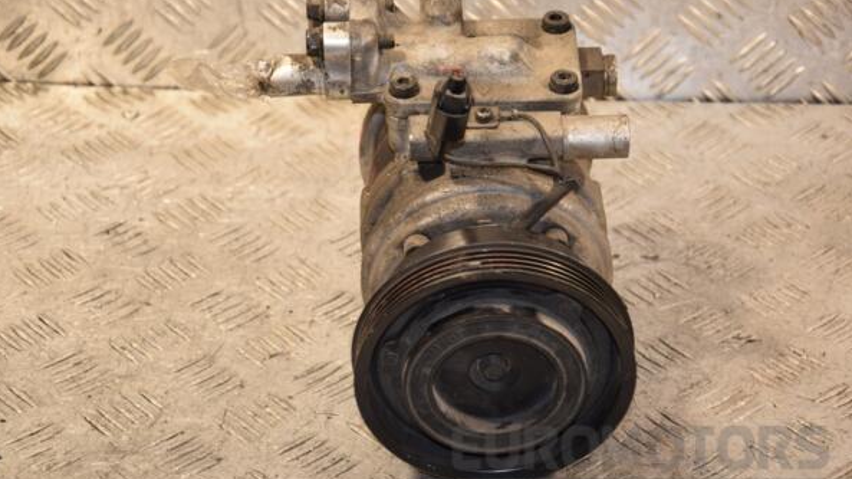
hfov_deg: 20.4
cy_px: 256
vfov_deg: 11.5
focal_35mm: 105
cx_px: 425
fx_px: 2371
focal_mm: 66
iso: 800
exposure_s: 1/160
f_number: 5.3
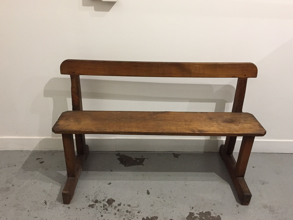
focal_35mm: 30
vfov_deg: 46.8
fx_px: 254
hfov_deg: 60.0
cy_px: 111
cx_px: 148
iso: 250
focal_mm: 4.15
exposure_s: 1/25
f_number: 2.2
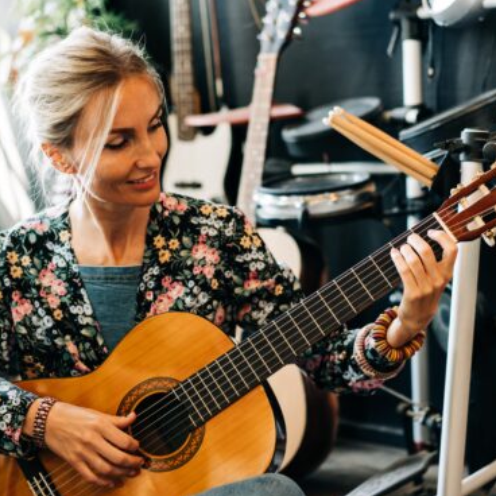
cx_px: 222
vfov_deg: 24.3
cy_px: 249
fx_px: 1151
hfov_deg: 24.3
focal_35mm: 71
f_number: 2.2
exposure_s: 1/160
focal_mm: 55
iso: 1000
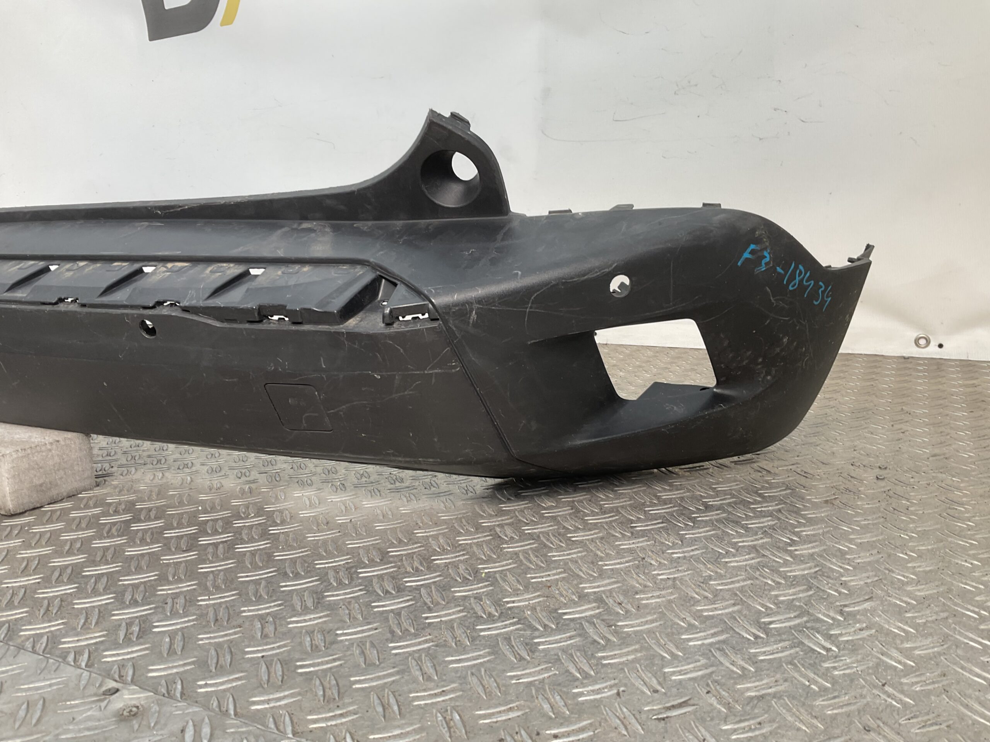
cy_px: 371
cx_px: 495
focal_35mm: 29
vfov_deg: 48.2
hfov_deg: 61.7
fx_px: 829
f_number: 1.8
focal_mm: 3
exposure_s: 1/100
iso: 16
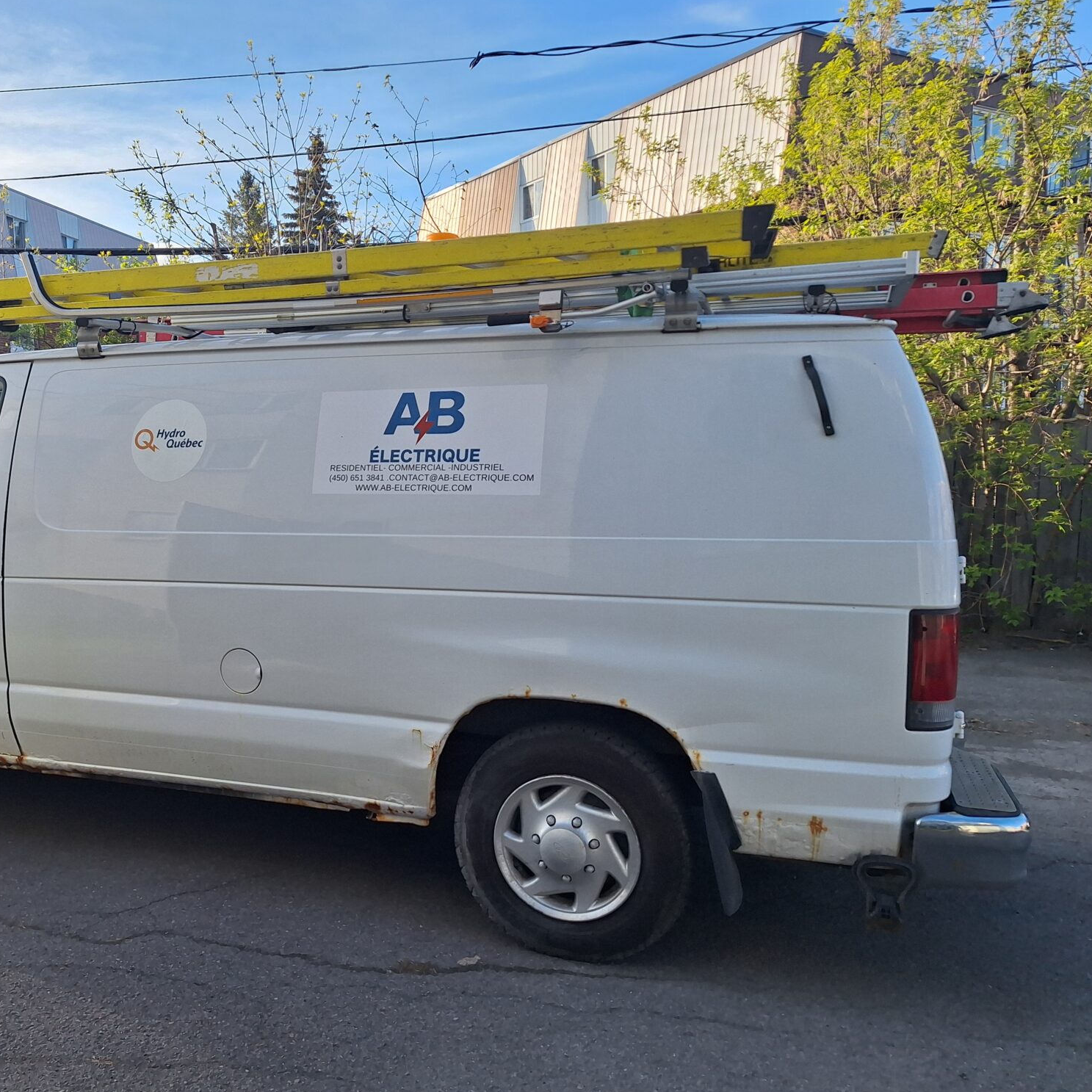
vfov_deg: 57.3
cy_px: 537
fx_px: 999
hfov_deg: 56.0
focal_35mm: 28
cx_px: 356
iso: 40
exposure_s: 1/1059
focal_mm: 5.54
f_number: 1.8
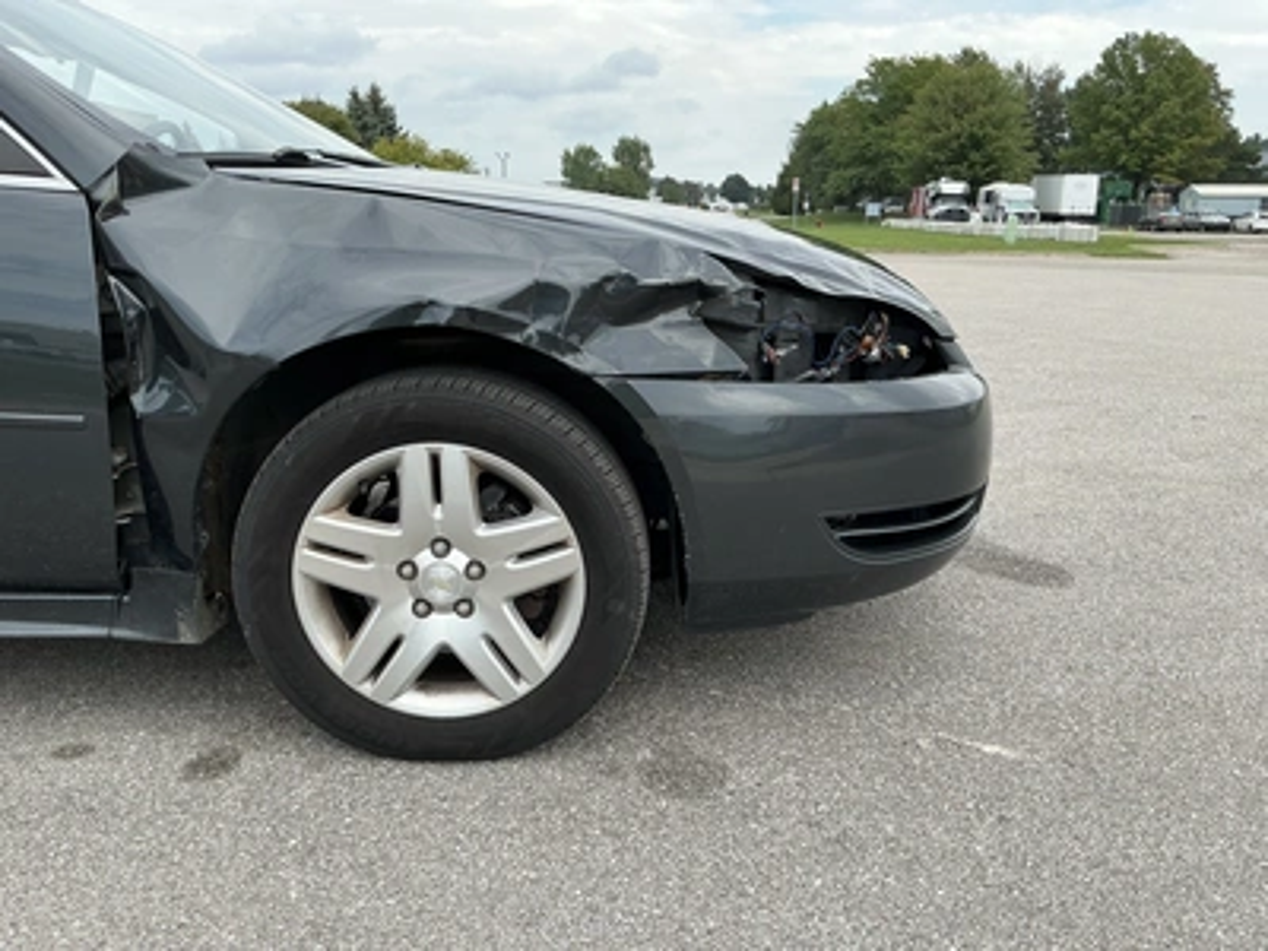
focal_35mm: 28
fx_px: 1026
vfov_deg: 49.7
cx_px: 634
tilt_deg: -12.3
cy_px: 476
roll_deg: -0.3
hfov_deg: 63.4
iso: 25
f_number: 1.8
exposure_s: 1/898
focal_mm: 3
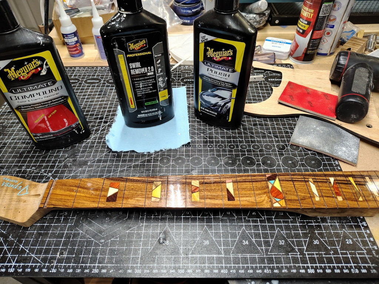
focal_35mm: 24
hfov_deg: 71.6
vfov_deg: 56.8
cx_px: 190
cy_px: 142
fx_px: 263
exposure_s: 1/120
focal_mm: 5.56
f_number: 1.8
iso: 711
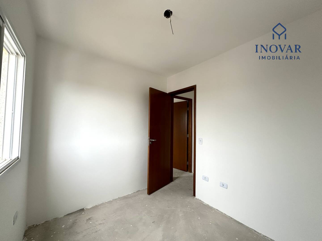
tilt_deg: +1.2
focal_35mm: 14
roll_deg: +0.2
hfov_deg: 102.1
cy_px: 120
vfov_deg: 85.7
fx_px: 130
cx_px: 161
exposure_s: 1/99
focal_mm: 2.22
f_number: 2.2
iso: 160
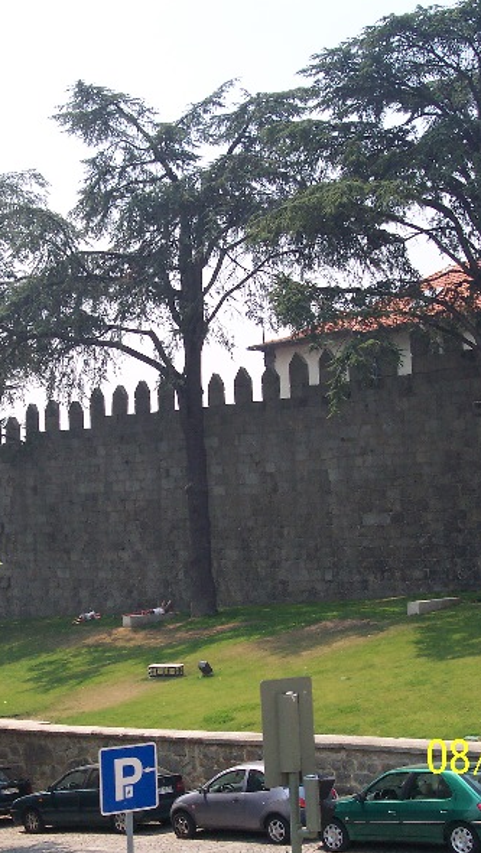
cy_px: 432
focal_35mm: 56
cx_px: 130
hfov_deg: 21.3
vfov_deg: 37.2
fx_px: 1268
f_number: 4.8
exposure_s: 1/500
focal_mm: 8
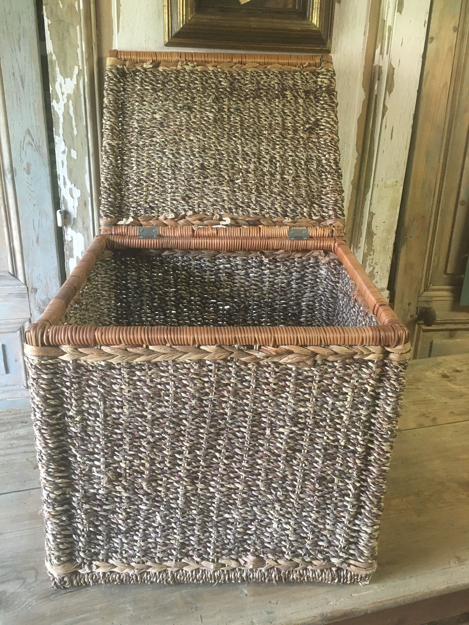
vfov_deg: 61.7
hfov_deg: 48.2
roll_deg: -2.8
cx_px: 234
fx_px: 524
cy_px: 312
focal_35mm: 29
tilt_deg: -23.8
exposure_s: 1/33
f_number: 2.2
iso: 250
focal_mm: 4.15
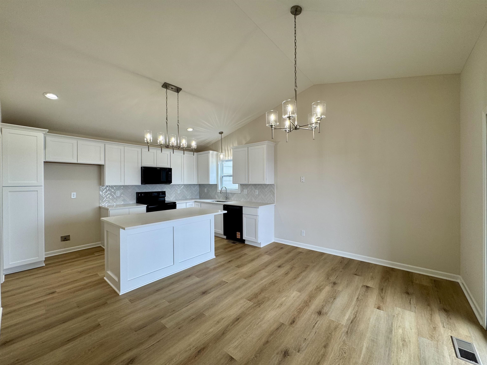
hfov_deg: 102.1
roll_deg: -0.3
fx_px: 197
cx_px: 244
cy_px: 182
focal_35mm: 14
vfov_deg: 85.7
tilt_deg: -0.1
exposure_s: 1/120
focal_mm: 2.22
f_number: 2.2
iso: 64
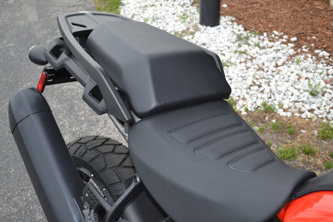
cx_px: 166
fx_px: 361
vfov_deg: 34.2
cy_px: 111
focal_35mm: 39
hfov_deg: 49.6
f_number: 4.2
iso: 125
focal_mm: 26
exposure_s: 1/125
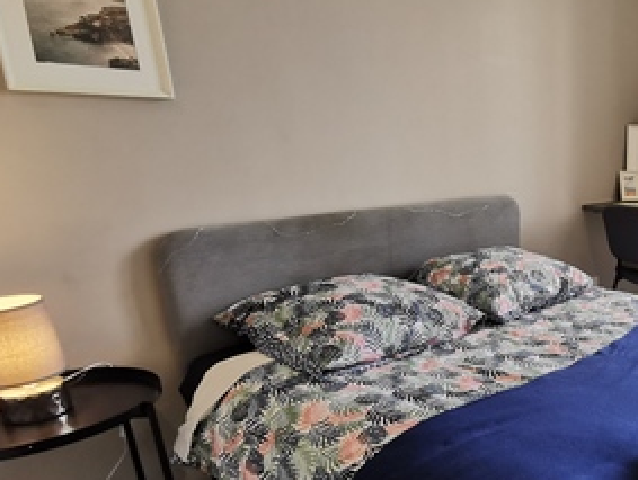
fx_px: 591
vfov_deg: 43.7
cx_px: 592
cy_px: 313
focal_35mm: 32
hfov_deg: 49.5
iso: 160
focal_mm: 2.26
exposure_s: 1/50
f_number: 2.2
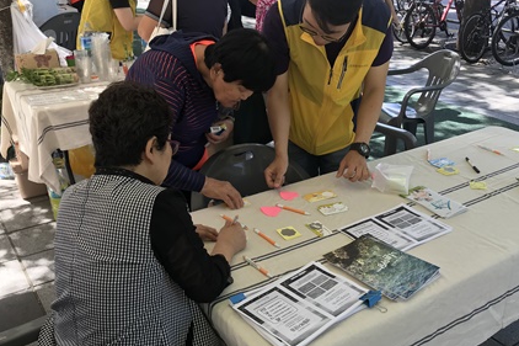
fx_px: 548
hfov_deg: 50.6
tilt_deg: -25.9
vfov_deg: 35.0
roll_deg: +1.3
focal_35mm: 38
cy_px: 173
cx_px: 287
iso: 20
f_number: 1.8
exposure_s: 1/278
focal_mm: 3.99
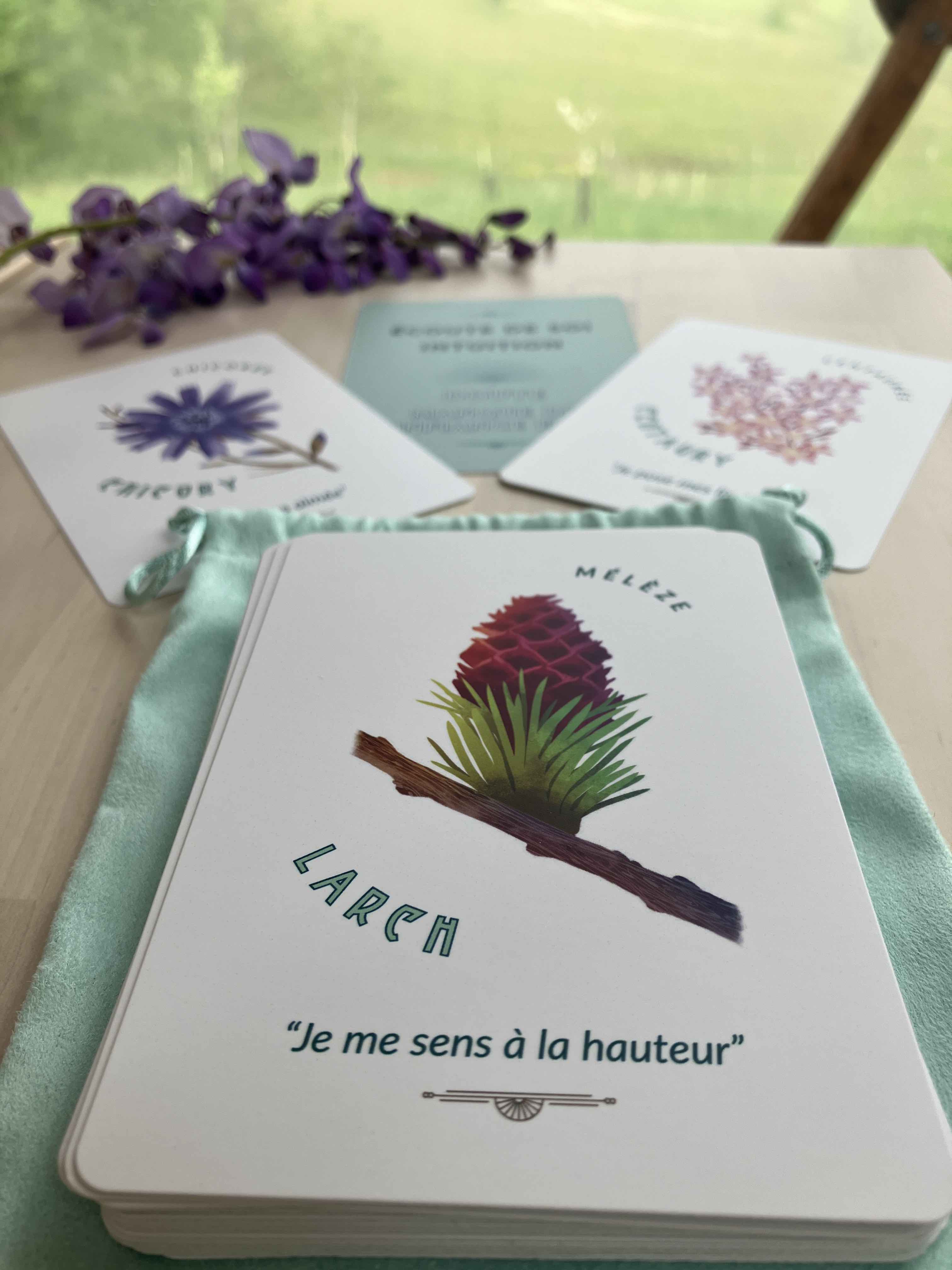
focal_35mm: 28
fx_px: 1027
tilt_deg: -35.4
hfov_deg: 49.7
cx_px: 476
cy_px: 635
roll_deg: +0.6
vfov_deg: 63.4
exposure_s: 1/122
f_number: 1.8
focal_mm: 3.99
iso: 20
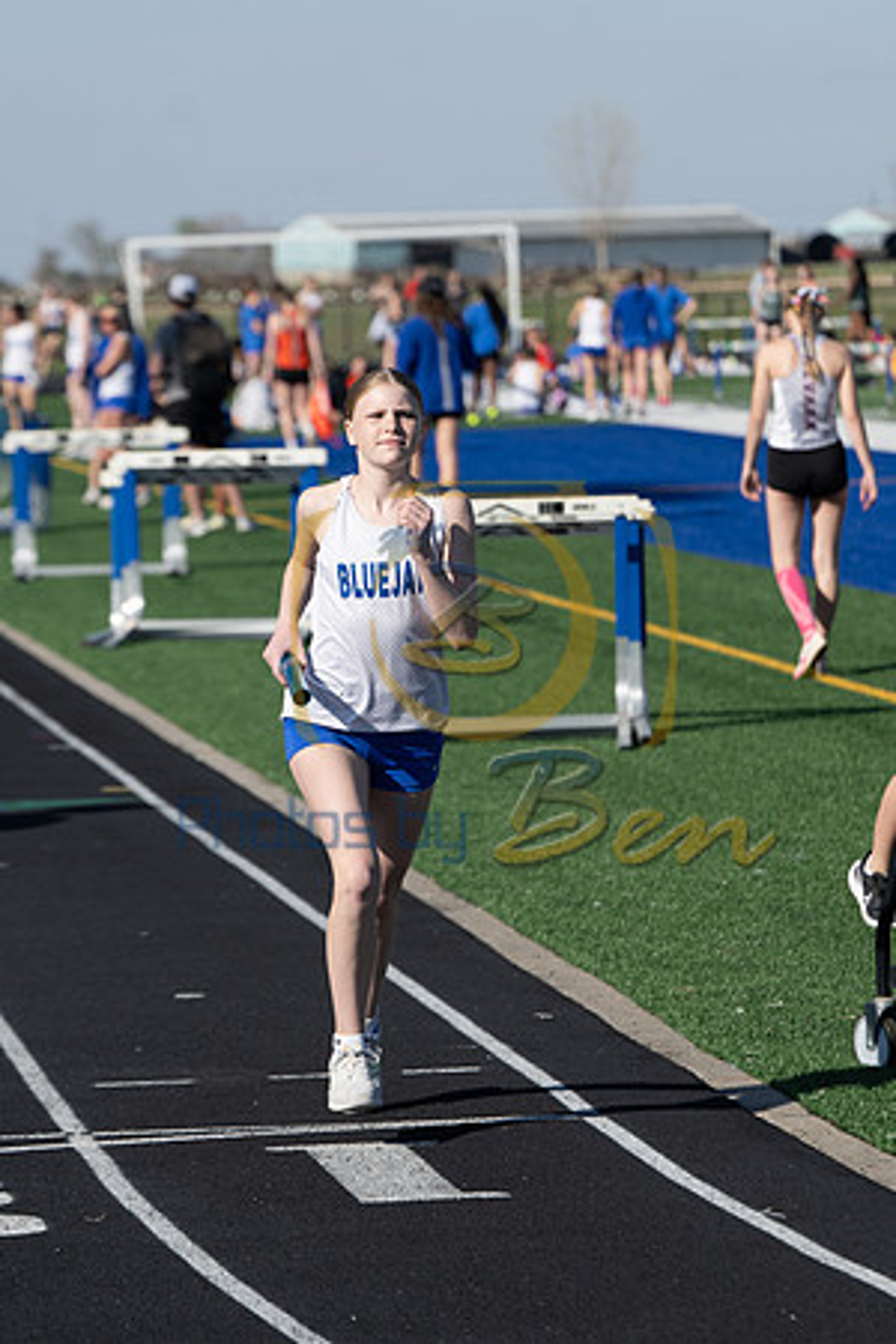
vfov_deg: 10.5
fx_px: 7279
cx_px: 448
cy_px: 672
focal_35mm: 195
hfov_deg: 7.0
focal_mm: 130
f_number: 4.5
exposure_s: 1/1000
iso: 100
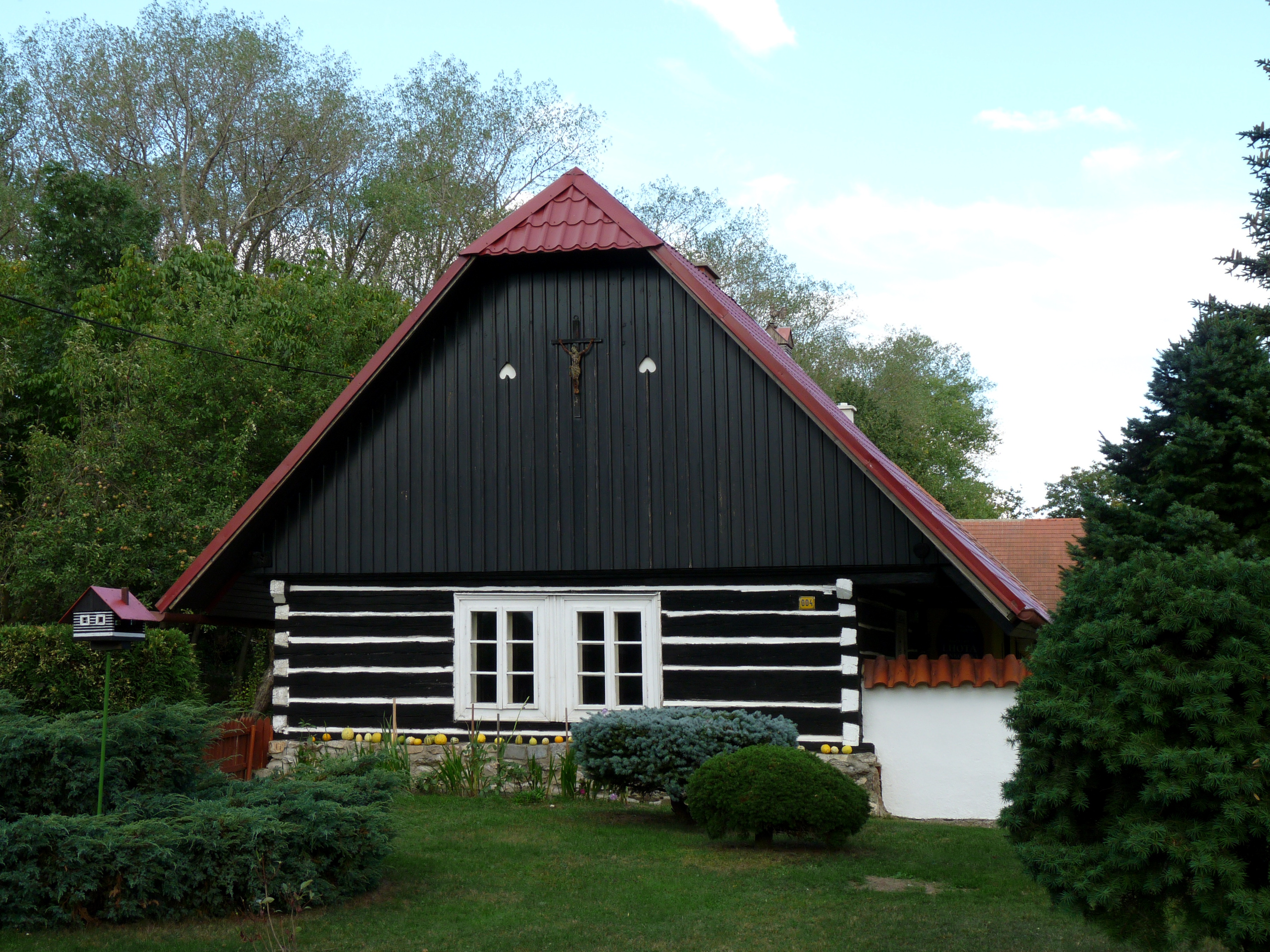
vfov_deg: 28.0
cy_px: 476
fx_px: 1908
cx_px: 635
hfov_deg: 36.8
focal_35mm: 52
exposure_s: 1/160
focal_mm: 9.2
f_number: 4.5
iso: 100
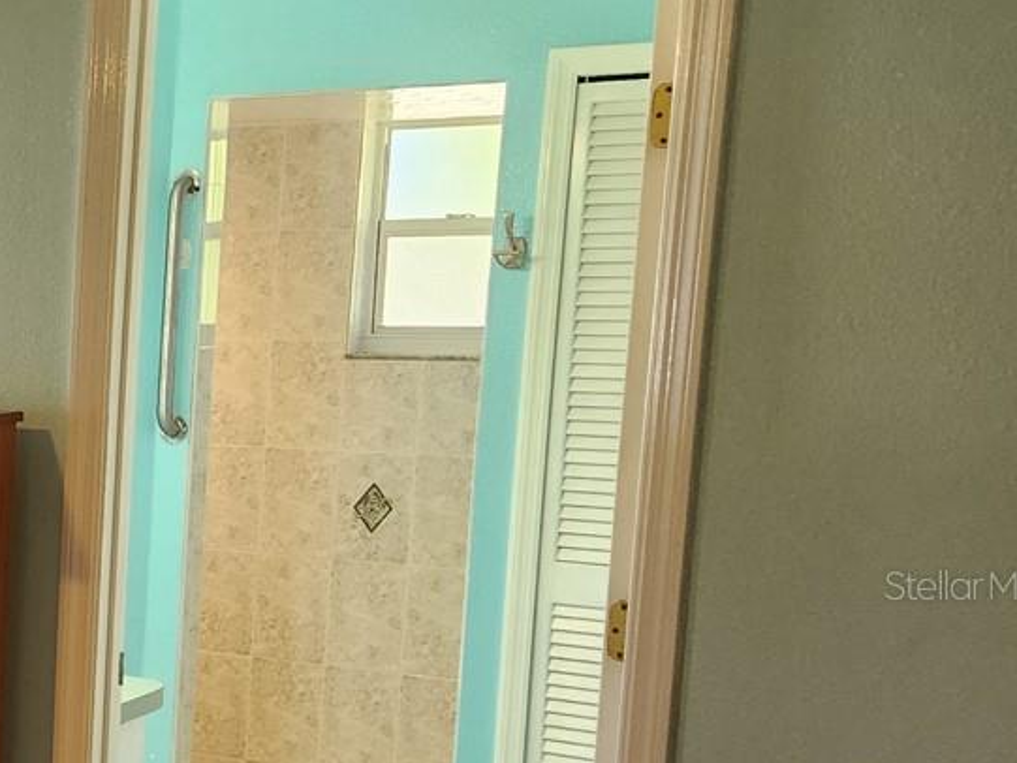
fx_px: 1998
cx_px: -442
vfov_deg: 21.4
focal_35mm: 68
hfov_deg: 23.7
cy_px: 584
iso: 200
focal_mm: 5.4
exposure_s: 1/120
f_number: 1.8
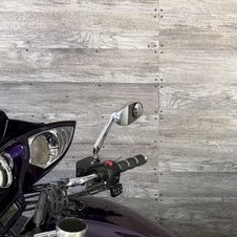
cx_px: 172
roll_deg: -0.5
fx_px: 465
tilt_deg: -29.3
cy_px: 242
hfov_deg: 28.3
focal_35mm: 60
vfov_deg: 26.9
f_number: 1.78
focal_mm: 6.76
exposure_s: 1/22
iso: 80
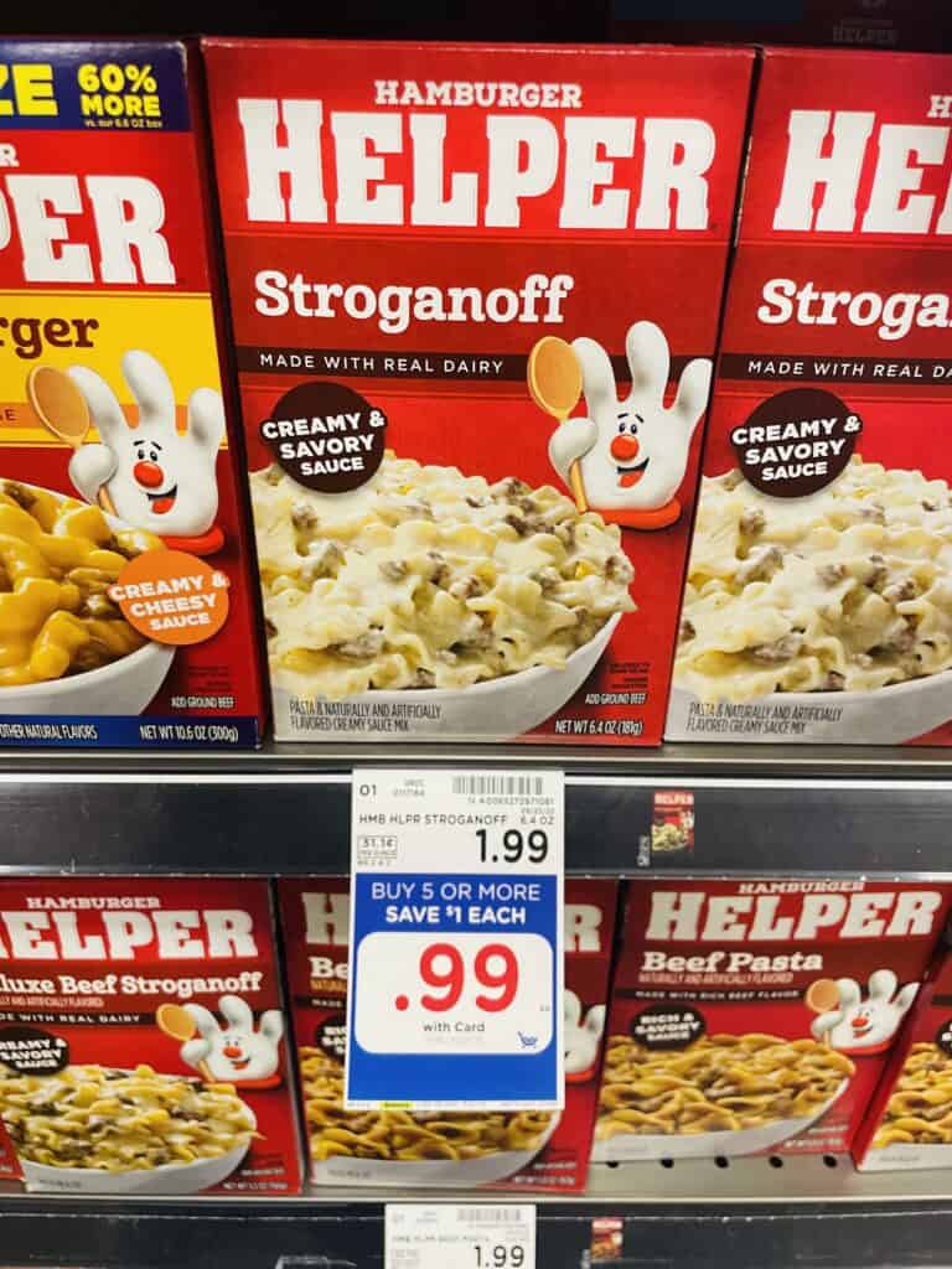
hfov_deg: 53.1
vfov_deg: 67.3
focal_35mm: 26
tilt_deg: -32.9
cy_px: 634
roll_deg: +0.1
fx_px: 953
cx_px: 476
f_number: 1.6
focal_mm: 4.2
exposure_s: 1/44
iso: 125
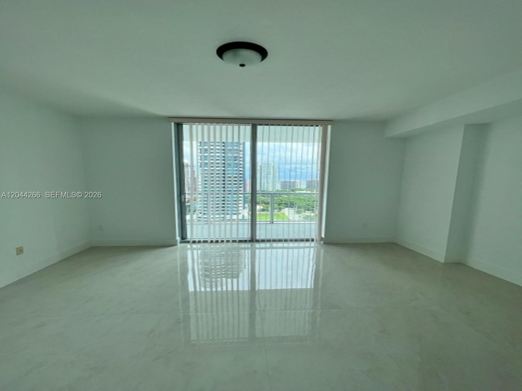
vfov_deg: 89.9
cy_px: 196
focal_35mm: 13
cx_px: 261
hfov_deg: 106.2
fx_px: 196
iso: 32
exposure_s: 1/528
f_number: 1.8
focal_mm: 1.57
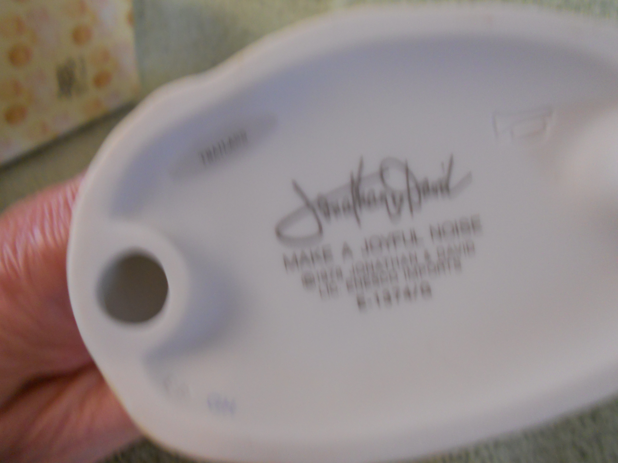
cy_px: 232
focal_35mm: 32
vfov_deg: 44.2
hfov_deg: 56.8
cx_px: 309
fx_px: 571
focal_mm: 5.8
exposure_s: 1/30
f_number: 3.5
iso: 250
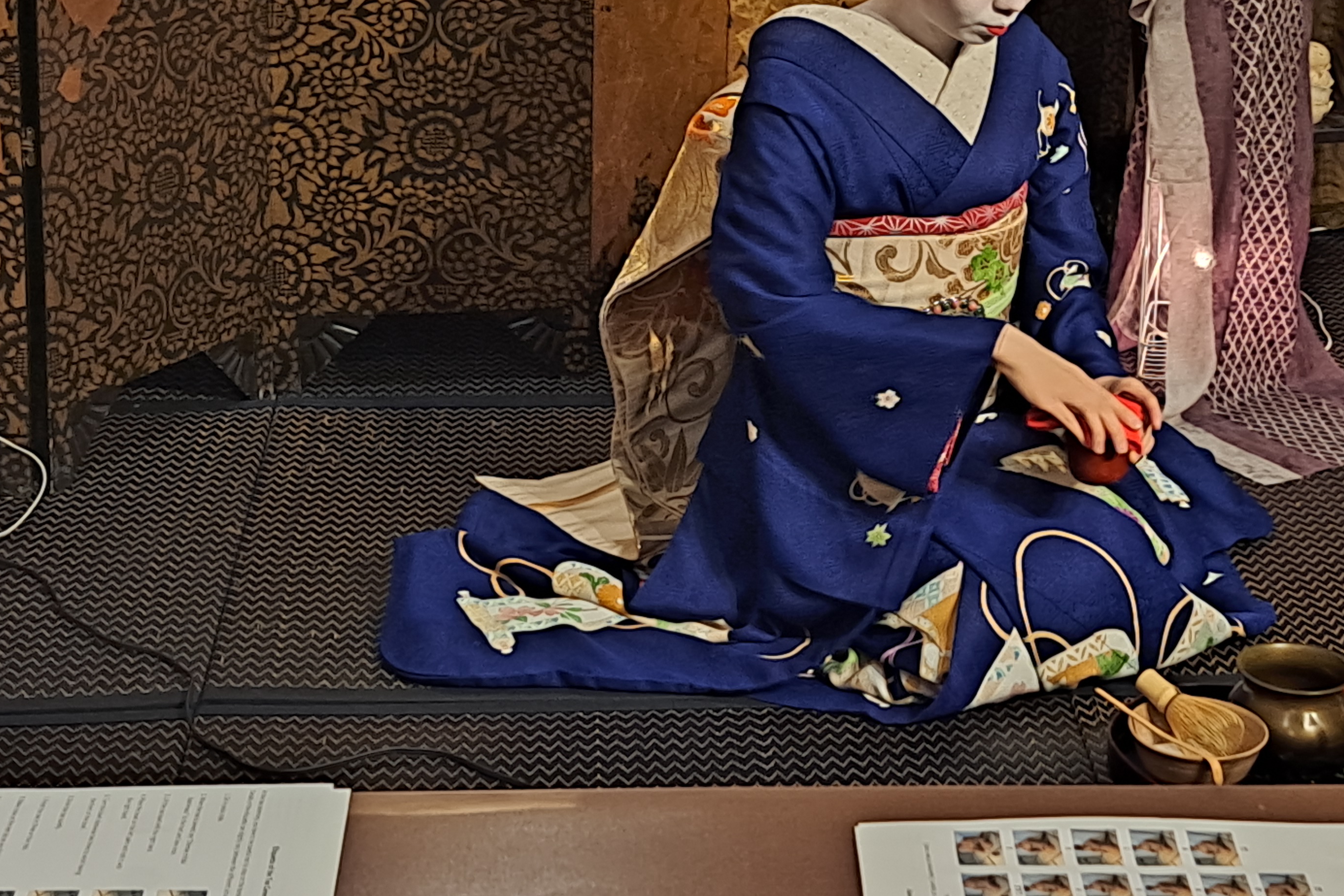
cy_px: 67
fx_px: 1568
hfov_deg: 45.3
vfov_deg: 30.3
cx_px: 955
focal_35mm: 42
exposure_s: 1/25
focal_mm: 5.23
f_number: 1.8
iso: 160
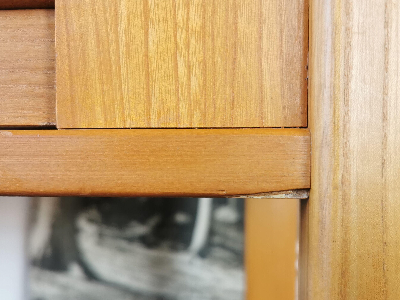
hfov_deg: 47.9
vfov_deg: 36.6
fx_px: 451
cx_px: 194
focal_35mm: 39
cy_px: 185
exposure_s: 1/100
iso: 125
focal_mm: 5.56
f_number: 1.6
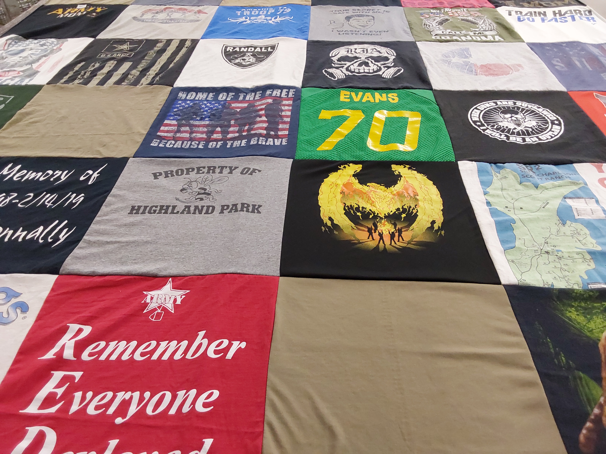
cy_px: 227
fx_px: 490
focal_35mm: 28
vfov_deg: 49.7
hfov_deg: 63.4
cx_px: 303
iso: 160
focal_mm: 2.91
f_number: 1.9
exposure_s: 1/60
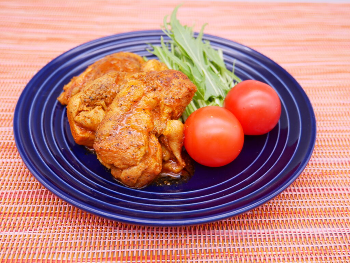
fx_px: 364
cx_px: 175
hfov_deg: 51.3
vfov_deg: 39.7
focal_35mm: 36
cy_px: 132
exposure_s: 1/60
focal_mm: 18
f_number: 4.2
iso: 250
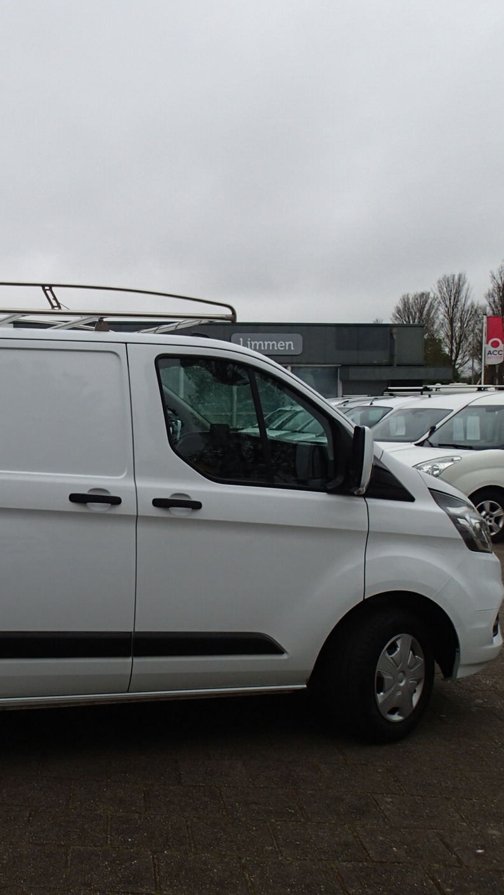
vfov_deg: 54.0
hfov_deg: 29.3
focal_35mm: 37
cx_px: -30
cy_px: 454
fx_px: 879
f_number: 8
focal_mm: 4.5
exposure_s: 1/160
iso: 100
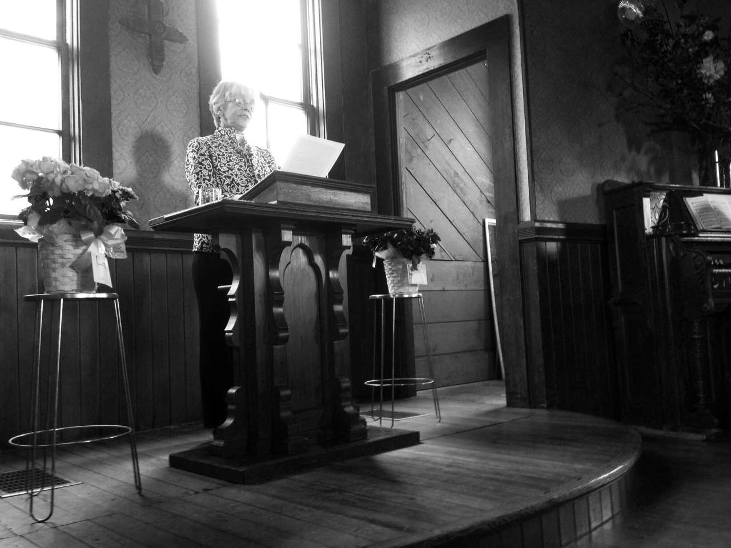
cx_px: 366
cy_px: 274
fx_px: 697
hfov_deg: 55.4
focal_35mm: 33
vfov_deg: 42.9
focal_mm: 4.12
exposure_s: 1/20
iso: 125
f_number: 2.4
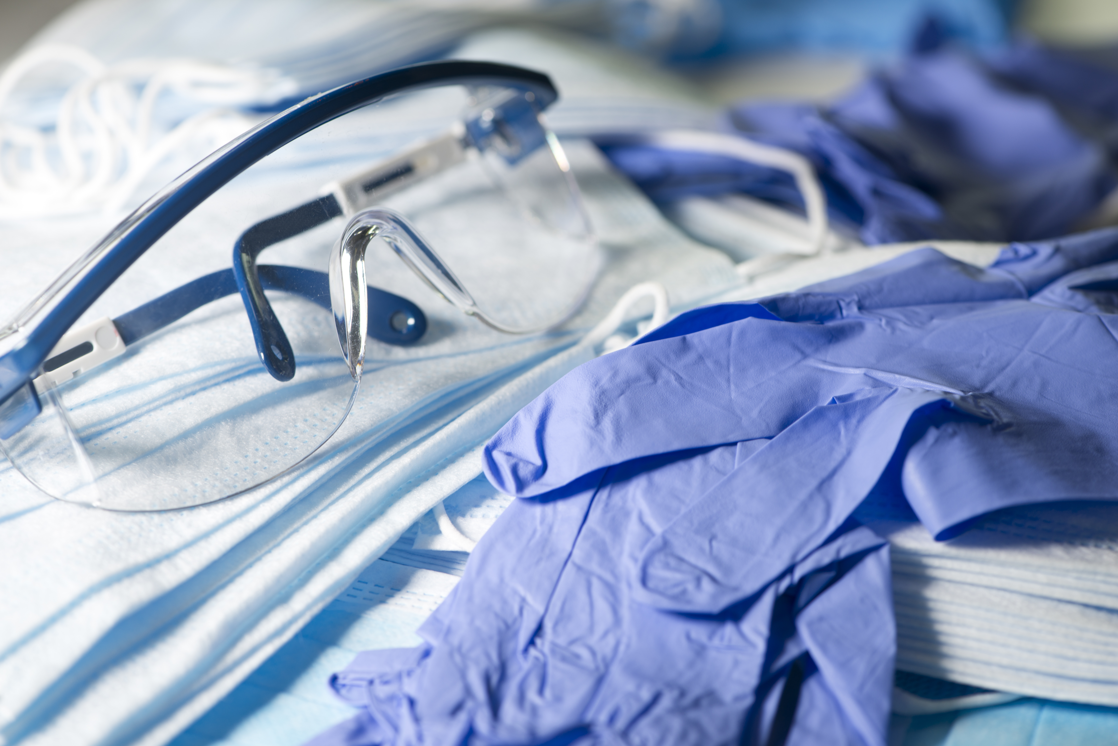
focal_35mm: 105
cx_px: 559
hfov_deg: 19.5
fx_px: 3262
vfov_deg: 13.1
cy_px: 373
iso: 100
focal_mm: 105
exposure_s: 1/15
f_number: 5.6
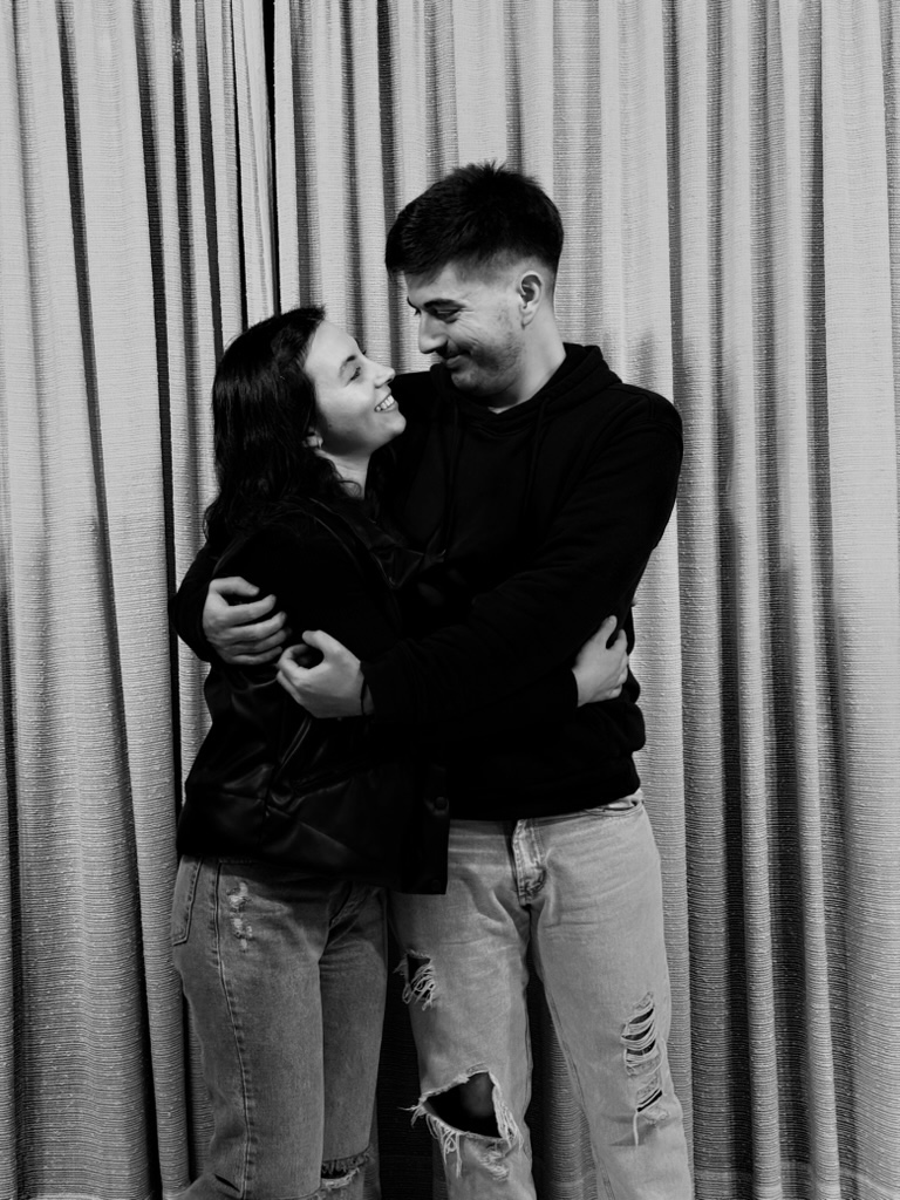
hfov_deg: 30.3
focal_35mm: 48
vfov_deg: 39.7
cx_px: 450
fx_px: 1664
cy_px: 600
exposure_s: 1/33
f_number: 1.78
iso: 250
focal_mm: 6.76
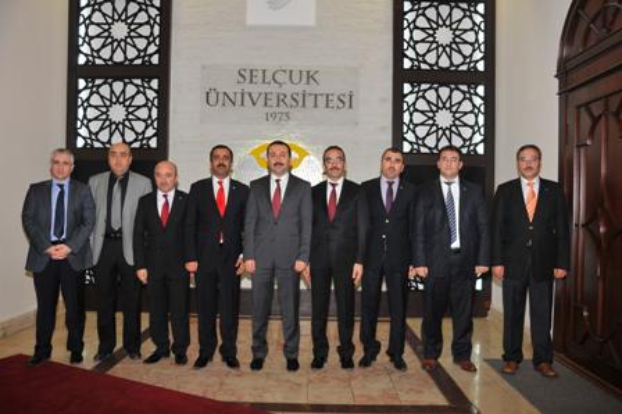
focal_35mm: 30
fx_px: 518
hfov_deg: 62.0
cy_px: 207
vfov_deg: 43.5
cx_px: 311
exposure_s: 1/60
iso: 500
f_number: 4.5
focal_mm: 20
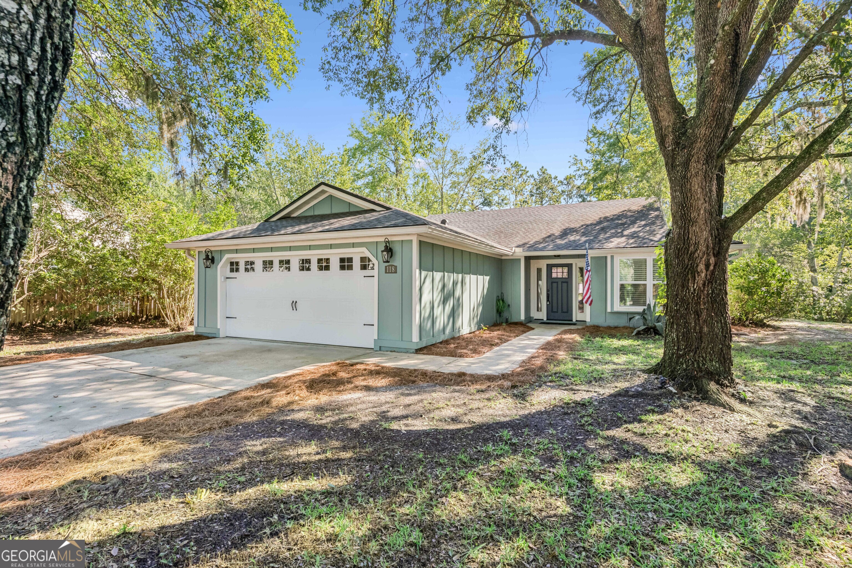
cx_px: 426
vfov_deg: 70.5
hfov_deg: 93.3
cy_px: 284
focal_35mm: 17
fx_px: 402
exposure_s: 1/125
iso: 250
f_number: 8
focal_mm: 17
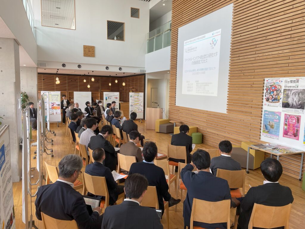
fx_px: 229
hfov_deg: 67.3
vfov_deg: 53.1
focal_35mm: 26
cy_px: 114
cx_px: 152
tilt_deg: -4.8
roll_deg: -0.9
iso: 50
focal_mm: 4.2
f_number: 1.6
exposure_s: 1/121
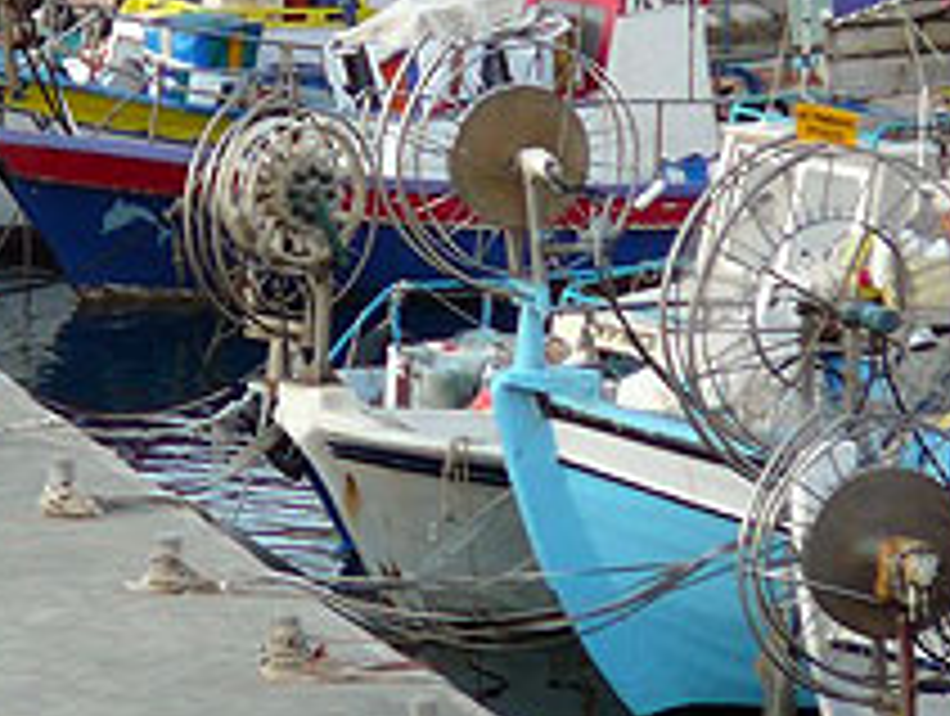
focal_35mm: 745
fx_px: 20481
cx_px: 81
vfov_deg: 2.0
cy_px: 18
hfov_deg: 2.7
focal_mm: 52
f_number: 4.2
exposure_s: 1/160
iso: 80
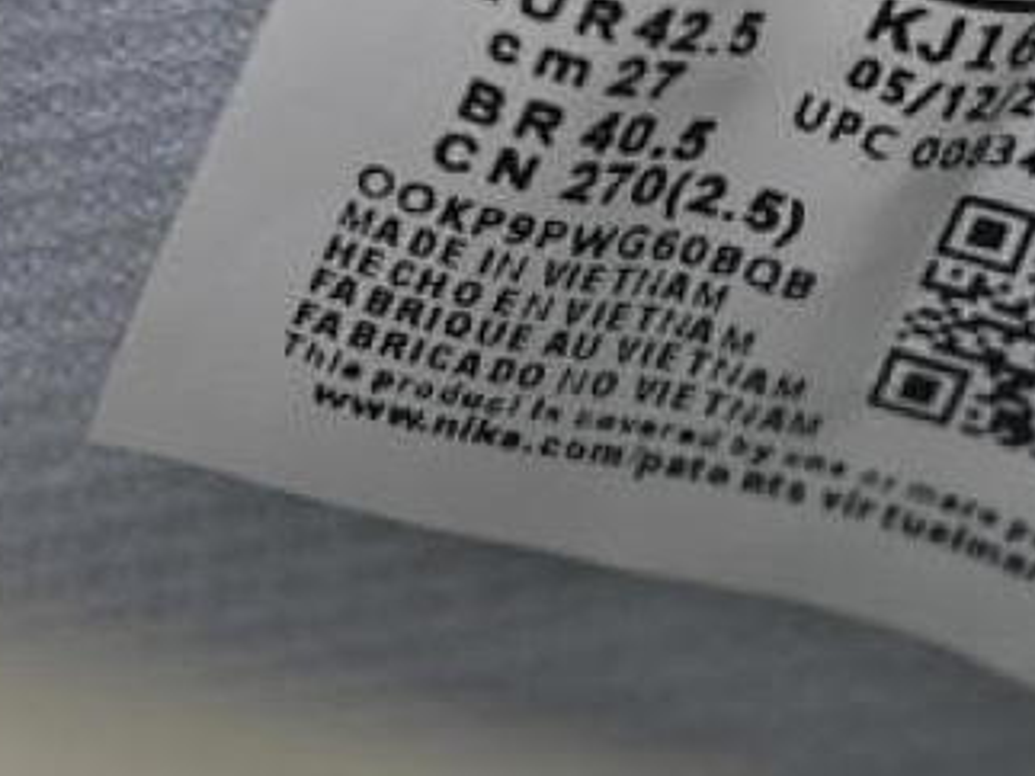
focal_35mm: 241
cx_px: 1323
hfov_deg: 8.1
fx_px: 7203
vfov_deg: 6.2
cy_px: 574
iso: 160
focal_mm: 50
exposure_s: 1/50
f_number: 6.3
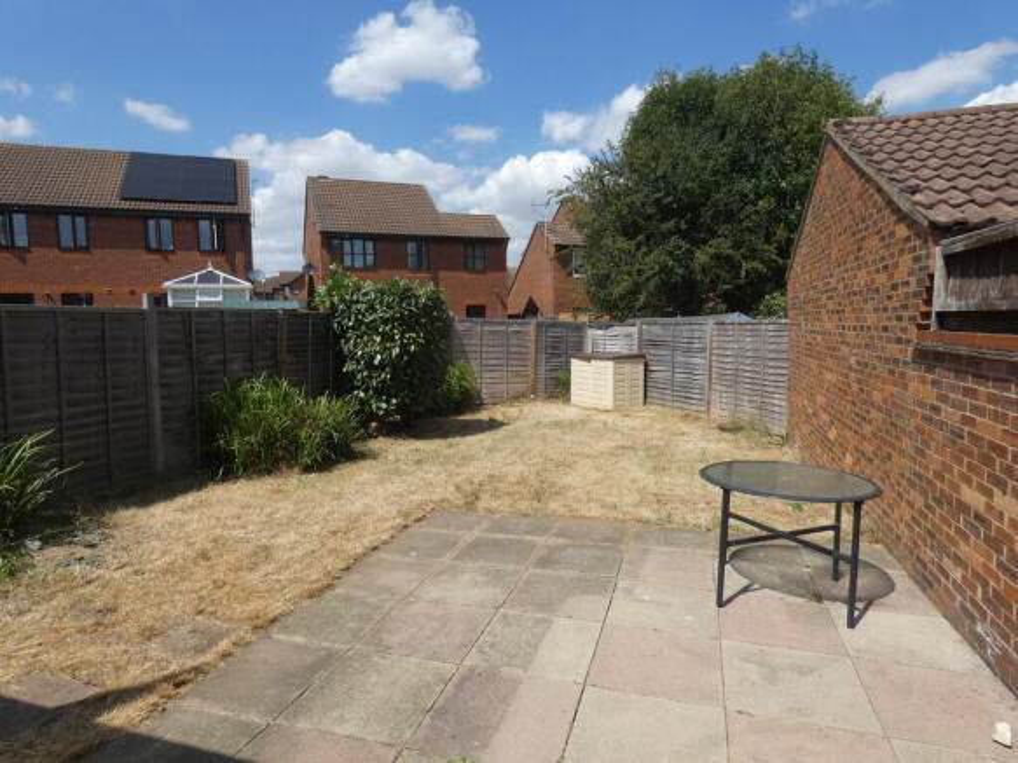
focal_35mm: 20
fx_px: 588
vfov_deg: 66.0
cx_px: 509
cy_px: 382
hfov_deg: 81.8
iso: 80
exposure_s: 1/800
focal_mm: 3.6
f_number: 4
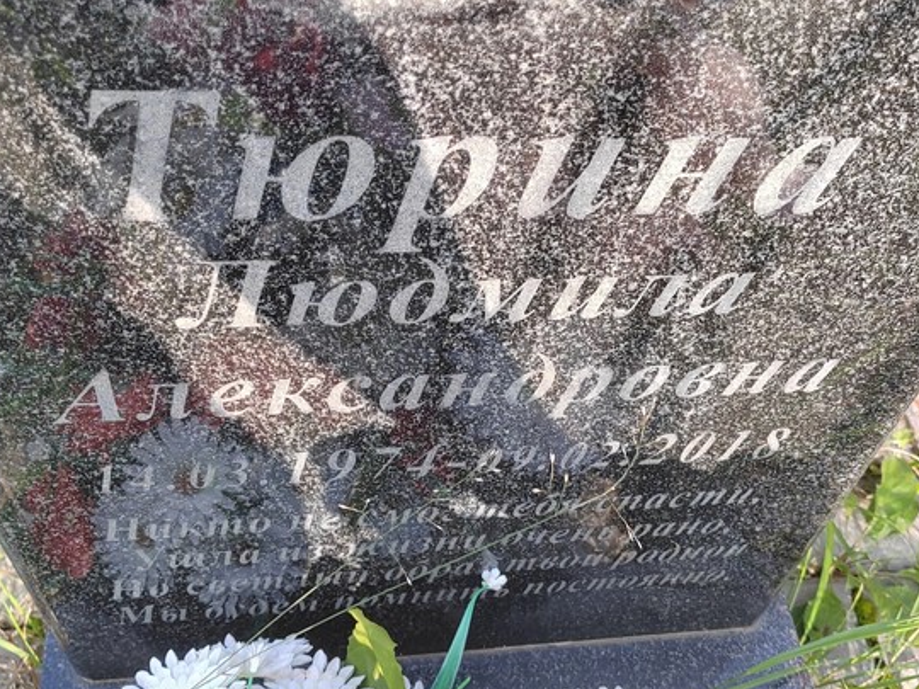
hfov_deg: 46.7
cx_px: 524
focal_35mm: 40
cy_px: 427
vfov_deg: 35.8
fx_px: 1062
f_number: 1.9
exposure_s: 1/220
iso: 100
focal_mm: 5.52
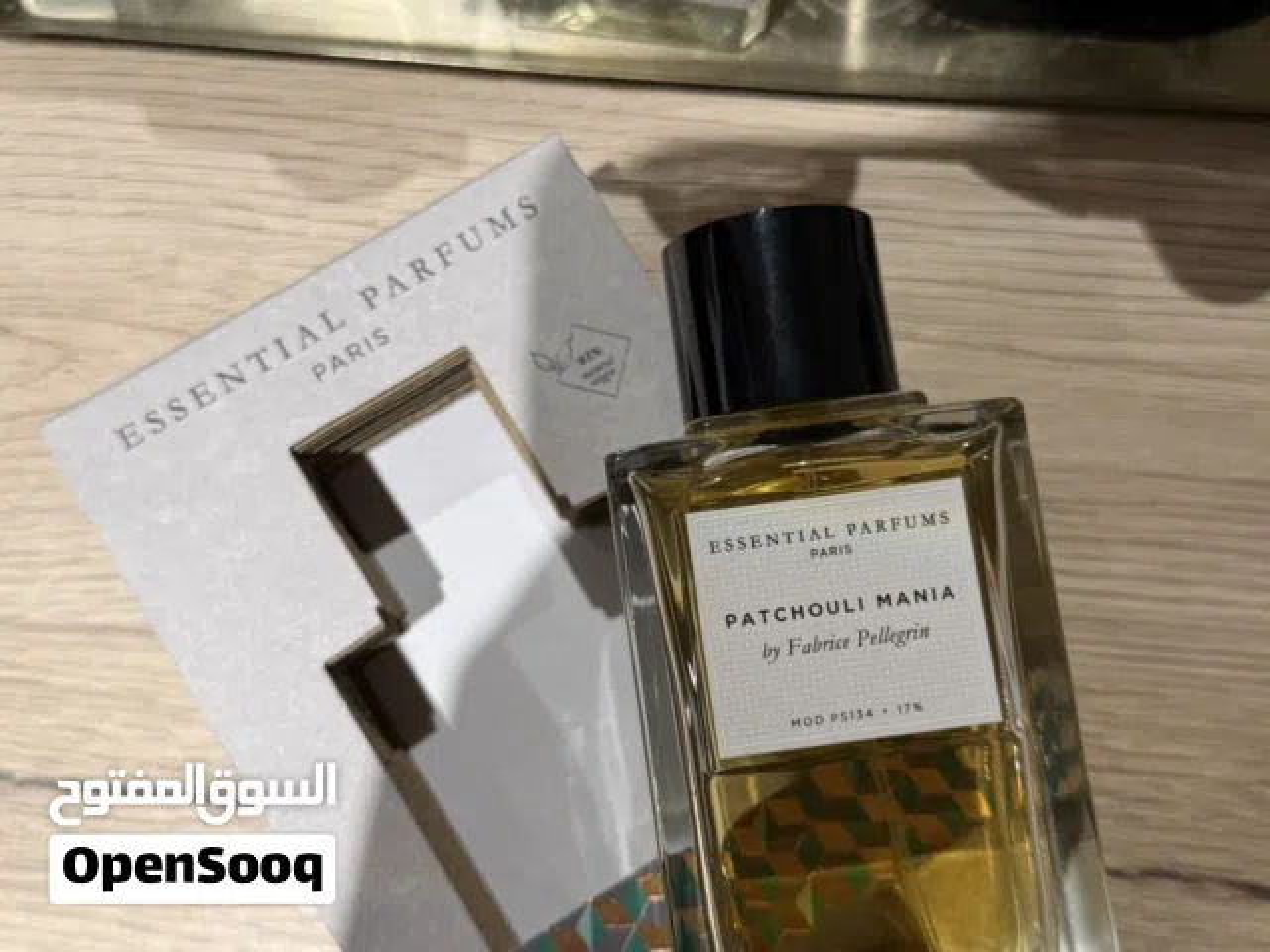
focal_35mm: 24
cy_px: 476
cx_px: 635
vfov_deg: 56.8
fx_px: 881
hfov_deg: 71.6
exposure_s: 1/50
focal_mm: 6.76
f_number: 1.78
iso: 160
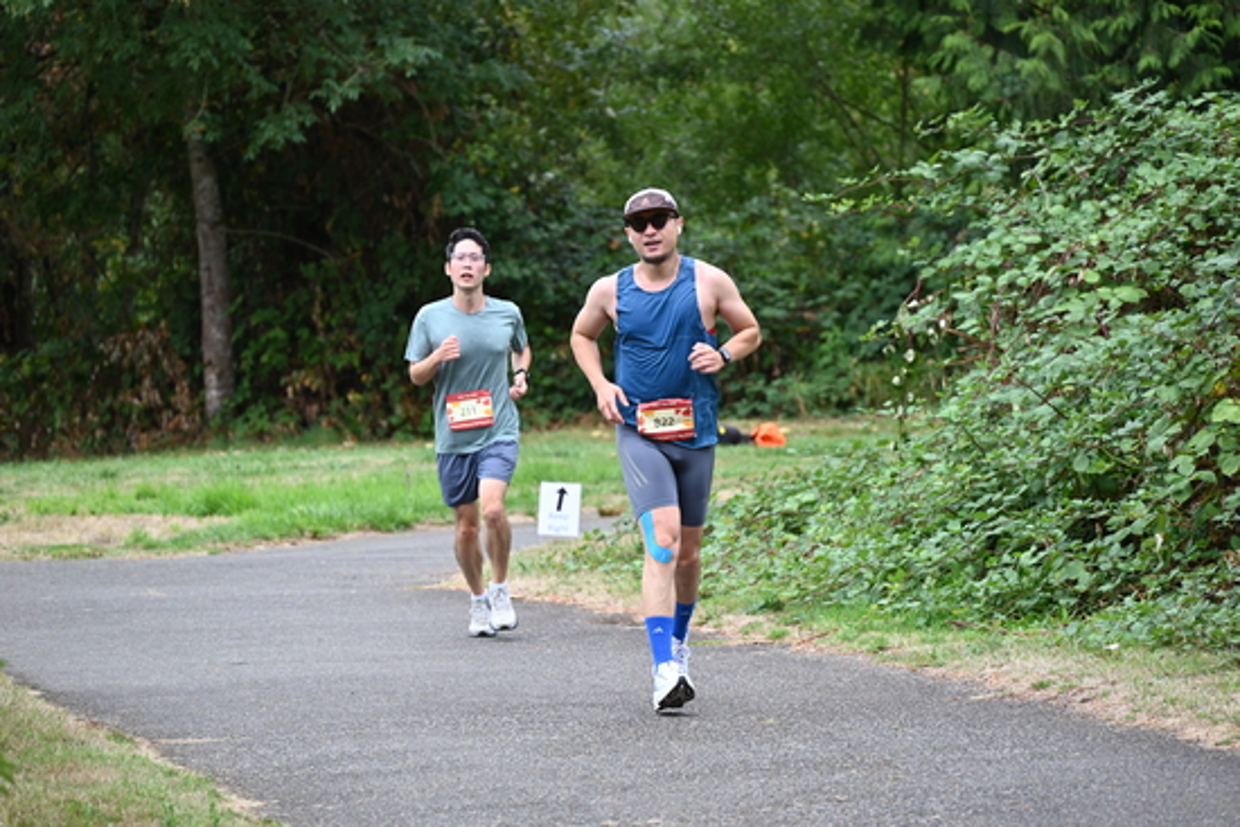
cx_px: 620
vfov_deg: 6.9
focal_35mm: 200
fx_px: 6890
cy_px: 414
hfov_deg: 10.3
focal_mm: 200
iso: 450
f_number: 6.3
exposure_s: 1/250
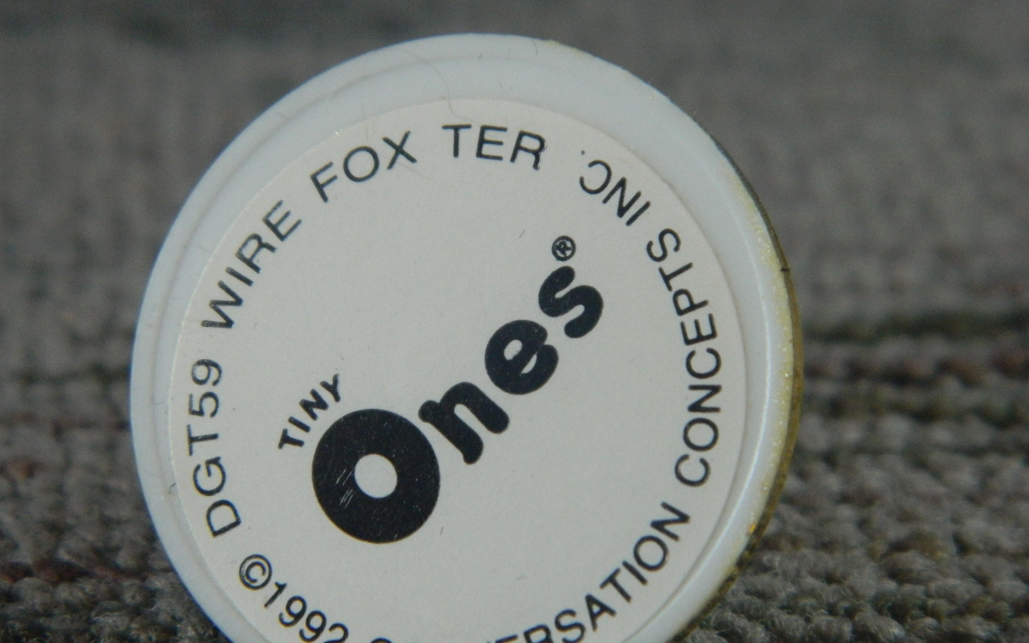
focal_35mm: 160
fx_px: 4487
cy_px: 328
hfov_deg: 13.1
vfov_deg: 8.2
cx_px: 517
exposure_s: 1/30
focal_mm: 27
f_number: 4.9
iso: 400
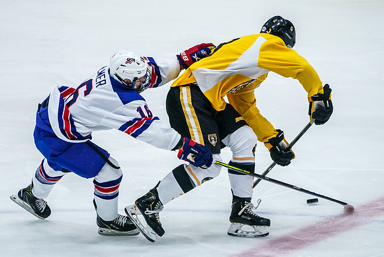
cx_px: 165
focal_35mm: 411
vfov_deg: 3.3
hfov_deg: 5.0
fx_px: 4387
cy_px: 115
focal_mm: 200
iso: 12800
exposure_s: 1/1250
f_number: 4.5
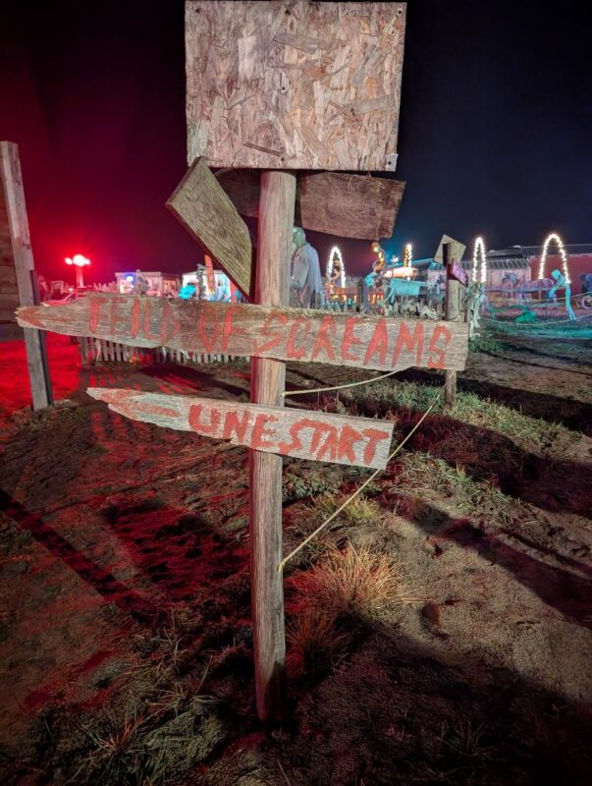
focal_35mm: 24
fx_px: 546
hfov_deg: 57.0
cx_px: 296
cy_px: 393
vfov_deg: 71.5
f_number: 1.68
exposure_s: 1/3.37
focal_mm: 6.9
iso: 367
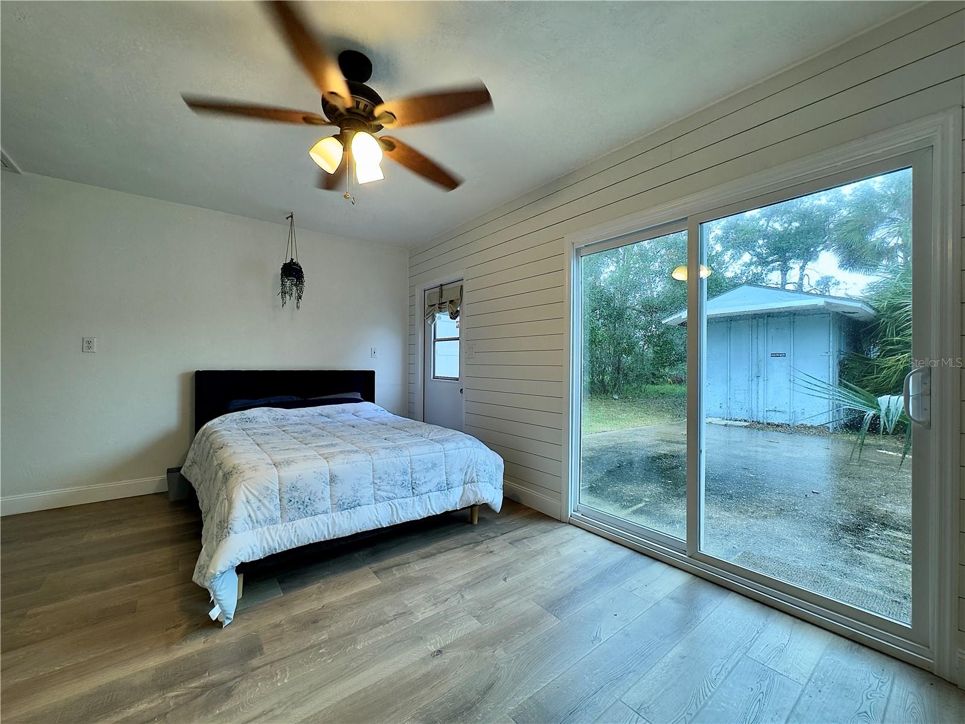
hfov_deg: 102.1
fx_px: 390
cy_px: 362
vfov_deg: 85.7
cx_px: 482
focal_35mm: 14
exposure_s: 1/60
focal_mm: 2.22
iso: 250
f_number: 2.2
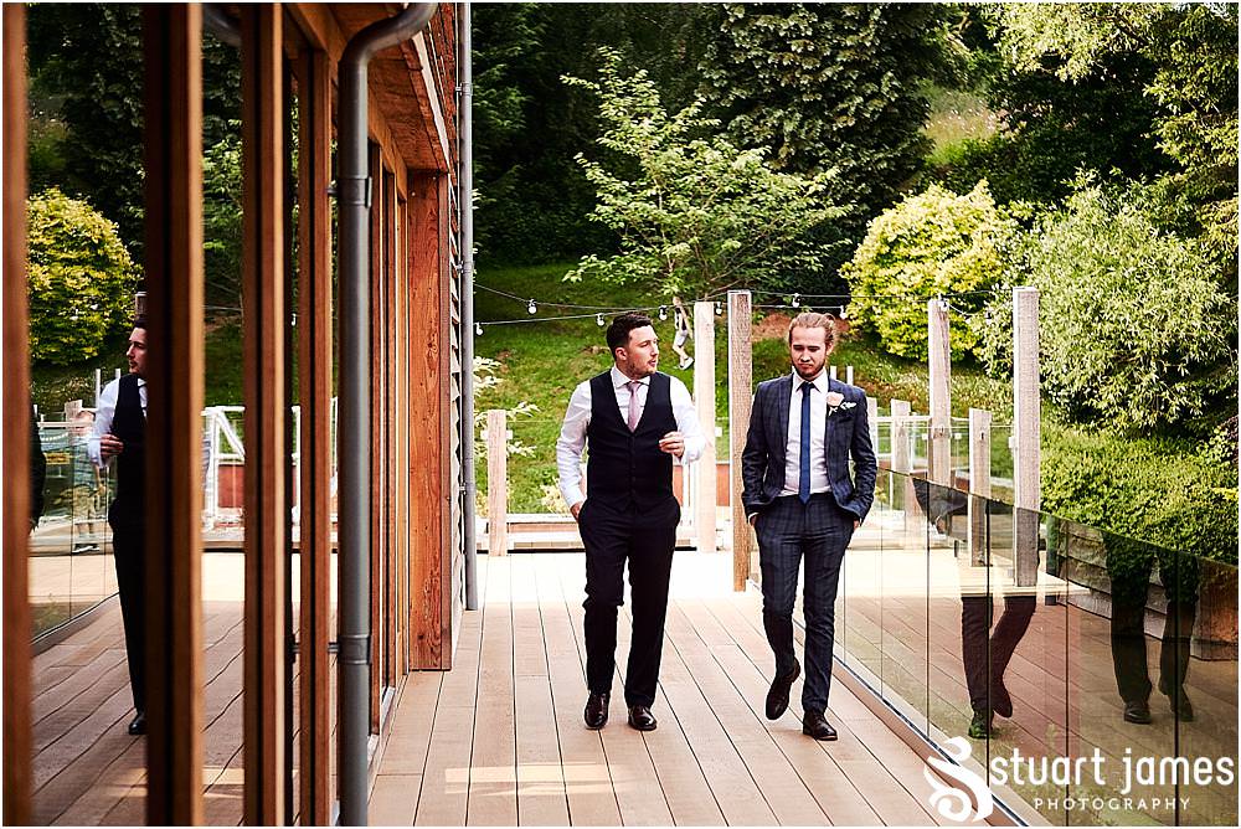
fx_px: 2587
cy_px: 414
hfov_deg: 27.0
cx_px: 620
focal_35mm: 75
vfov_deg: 18.2
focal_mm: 50
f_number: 2
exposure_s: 1/2500
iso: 800
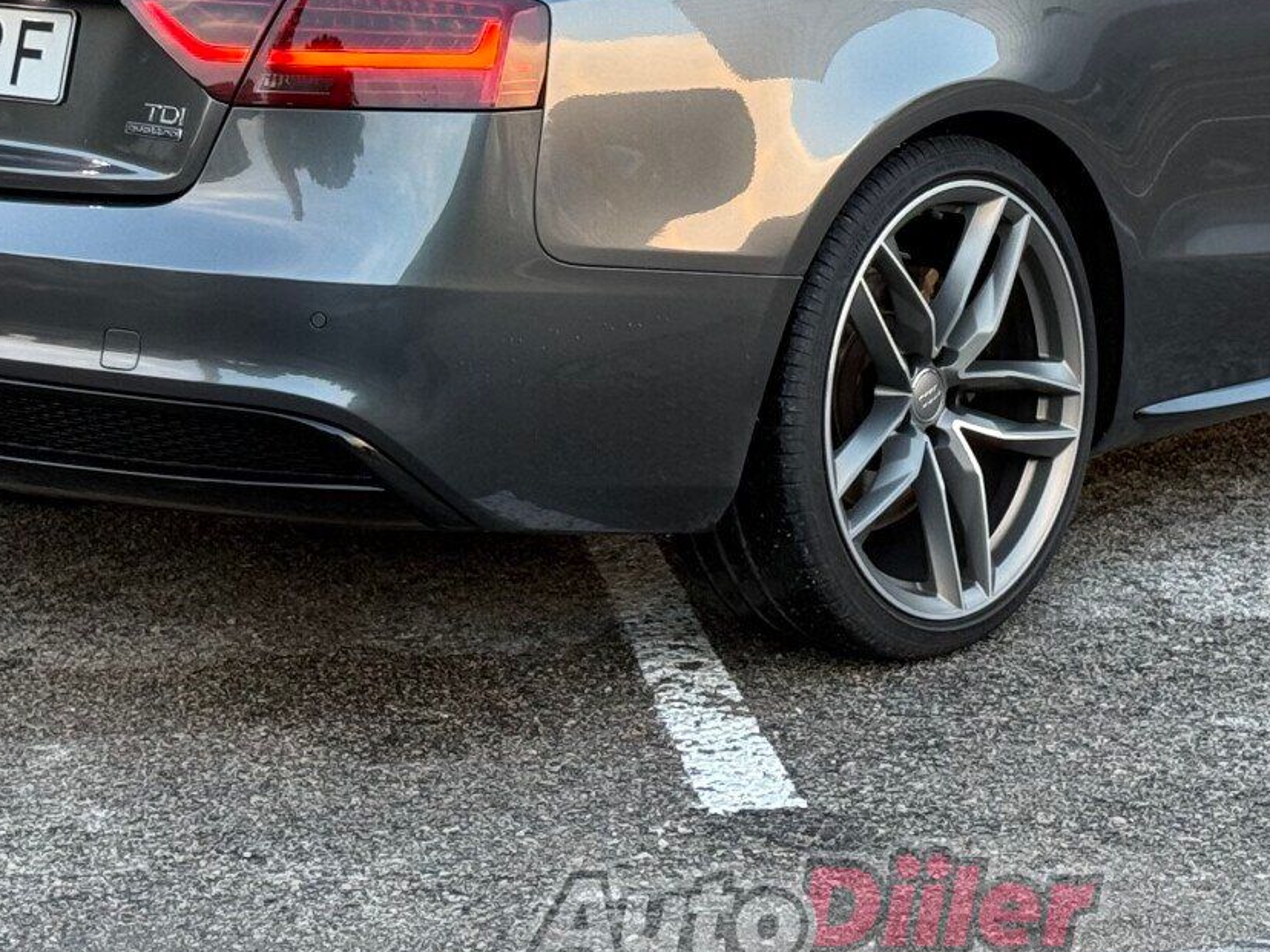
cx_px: 810
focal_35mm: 113
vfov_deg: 12.9
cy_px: 7
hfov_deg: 17.4
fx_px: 4146
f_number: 1.78
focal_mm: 6.76
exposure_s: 1/75
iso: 80
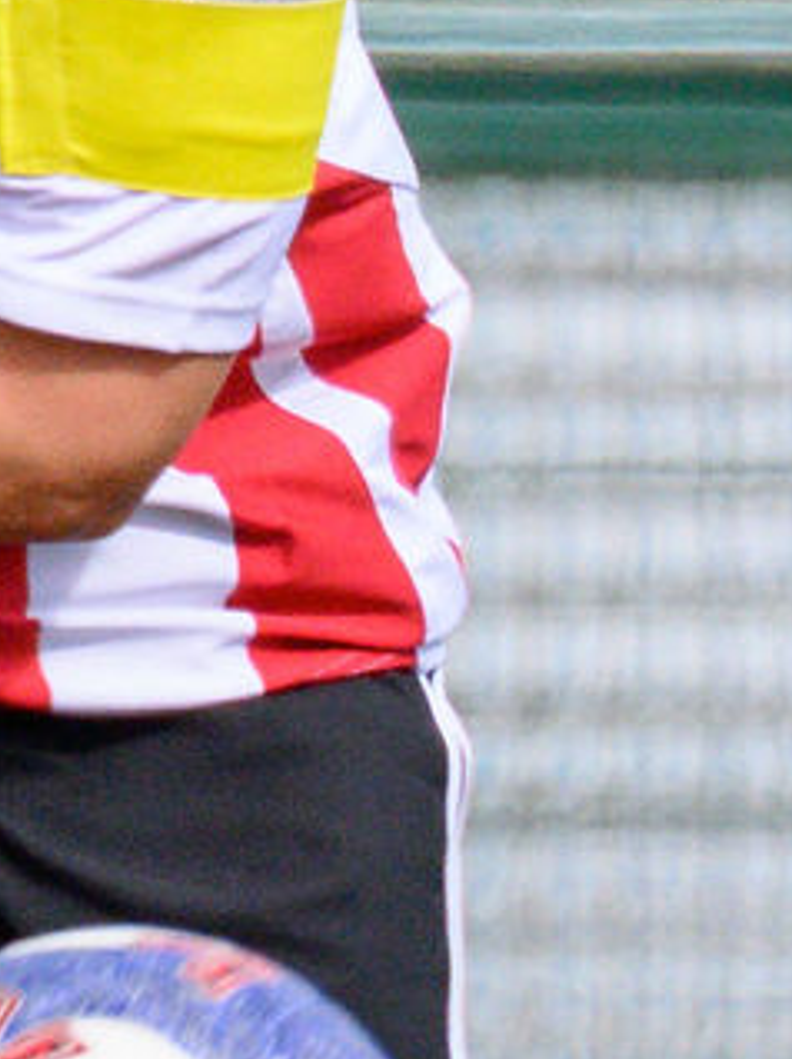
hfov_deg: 0.3
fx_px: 175005
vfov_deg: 0.3
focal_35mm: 5729
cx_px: 1166
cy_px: -127
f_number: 5.6
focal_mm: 400
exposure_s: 1/1600
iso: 640
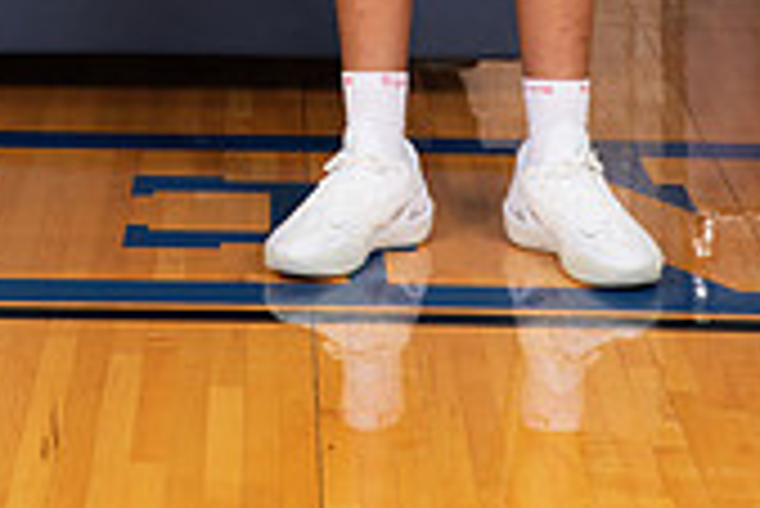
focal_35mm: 173
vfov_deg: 7.6
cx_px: 247
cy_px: -499
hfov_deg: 11.9
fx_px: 3655
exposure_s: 1/320
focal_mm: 65
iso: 320
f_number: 7.1
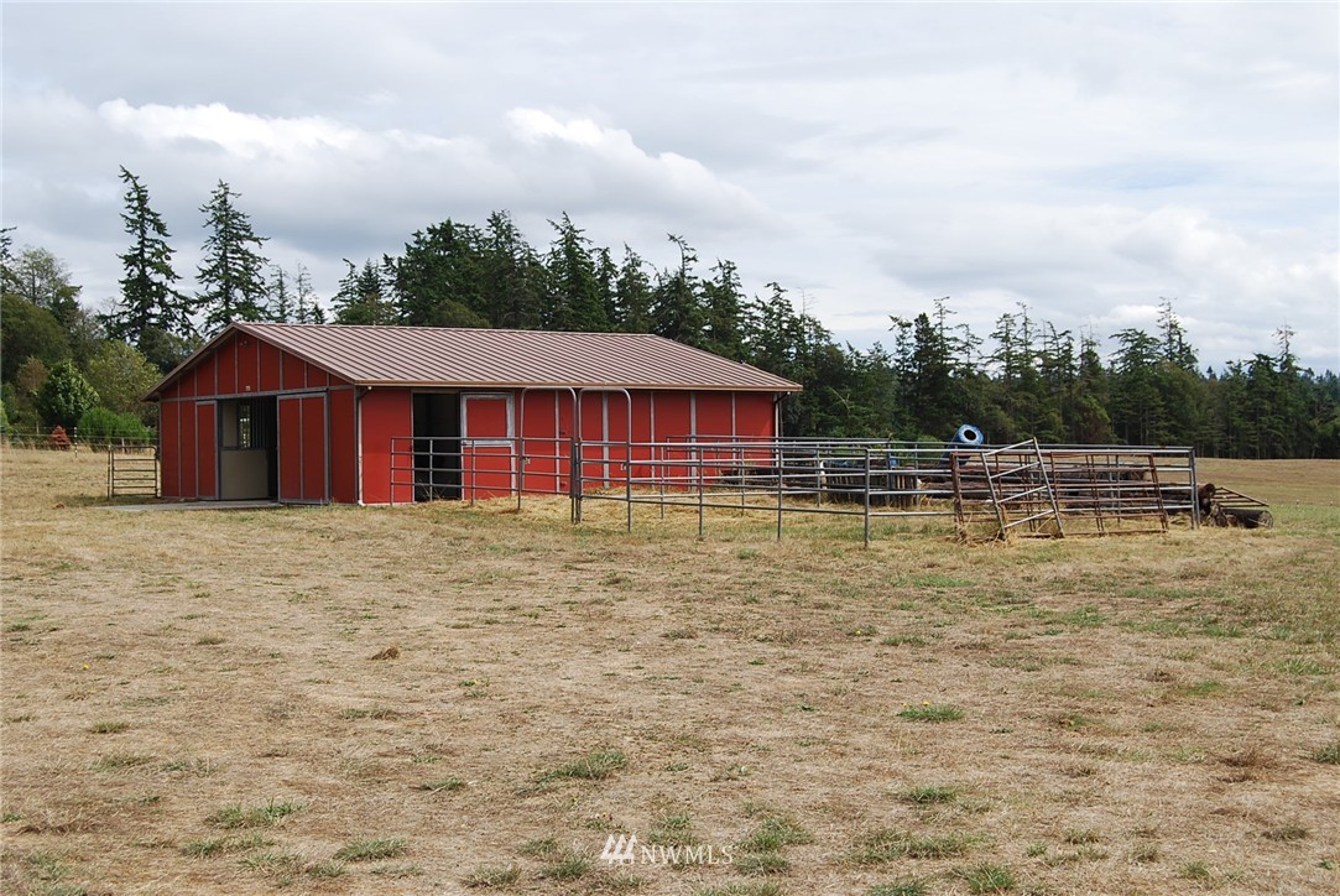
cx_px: 670
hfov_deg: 38.9
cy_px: 448
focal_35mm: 51
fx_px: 1900
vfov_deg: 26.5
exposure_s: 1/250
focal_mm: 34
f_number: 8
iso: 100
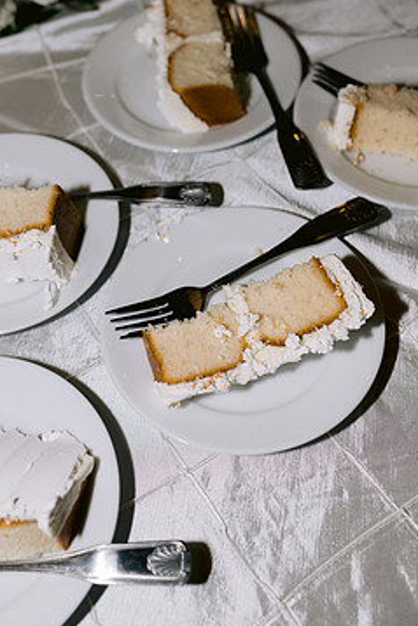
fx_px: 766
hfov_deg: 30.5
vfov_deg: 44.4
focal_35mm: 44
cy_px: 275
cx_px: 187
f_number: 3.5
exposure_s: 1/160
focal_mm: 35
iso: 250
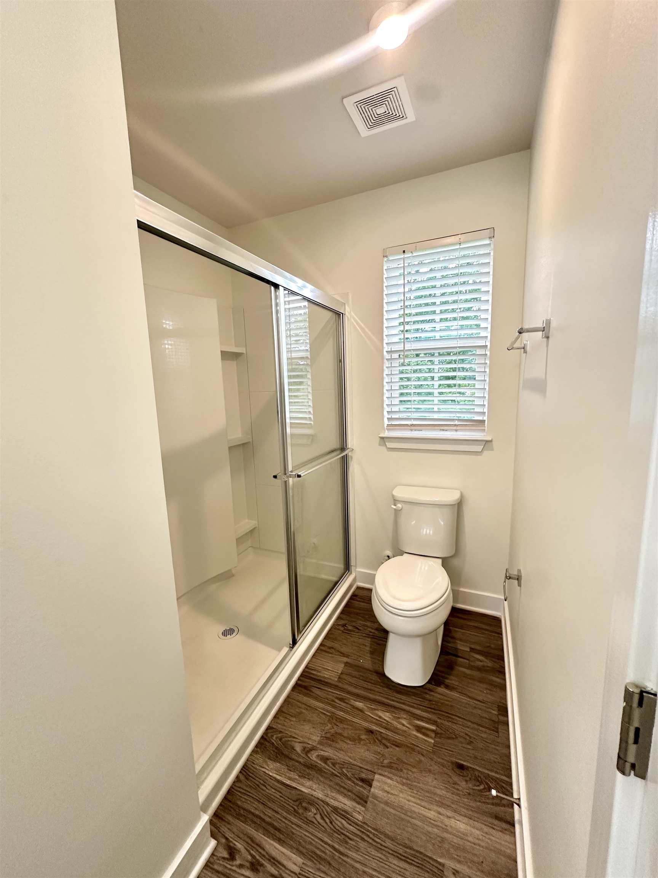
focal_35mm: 14
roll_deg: +0.1
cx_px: 329
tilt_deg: -9.0
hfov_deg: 85.7
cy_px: 439
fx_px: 355
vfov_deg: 102.1
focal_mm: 2.22
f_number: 2.2
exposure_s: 1/120
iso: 250
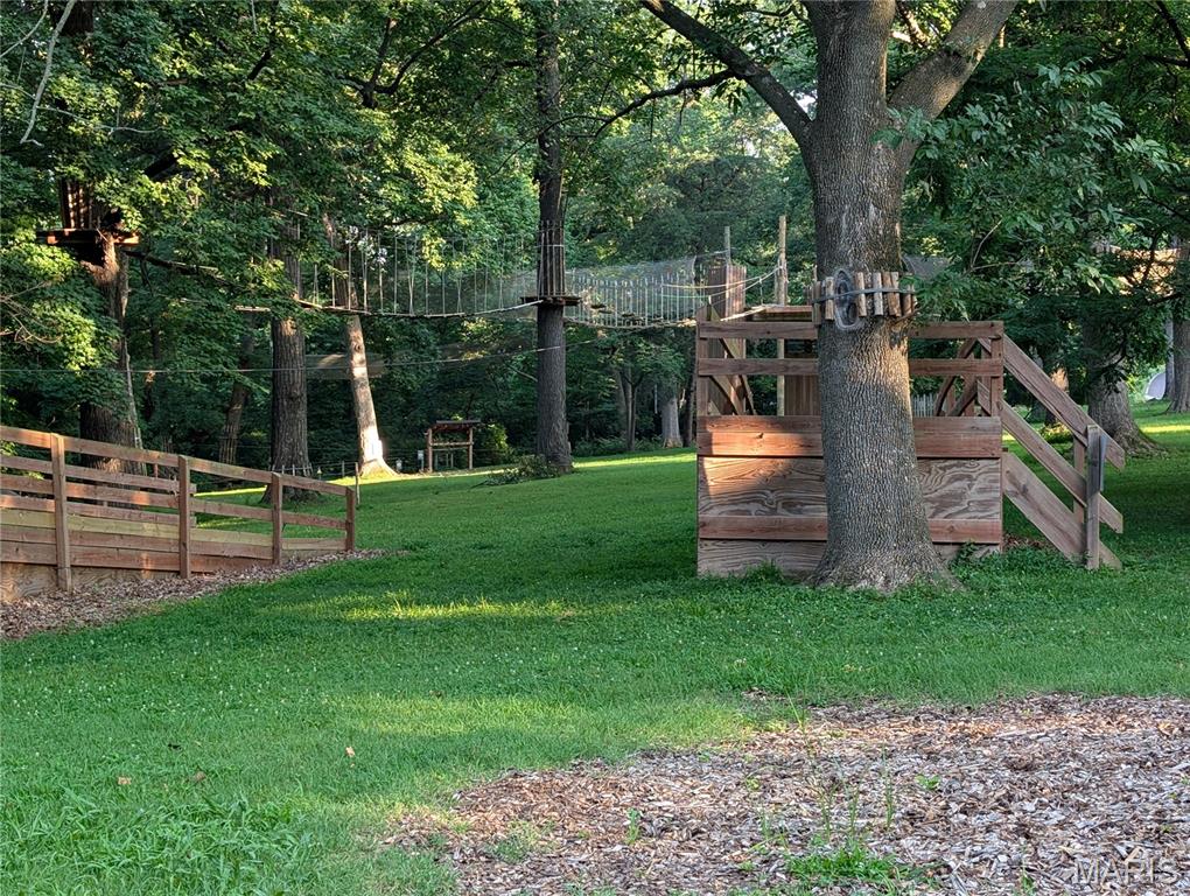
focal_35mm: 49
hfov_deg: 38.9
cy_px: 448
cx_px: 595
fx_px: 1687
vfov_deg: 29.7
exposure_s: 1/55.5
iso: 21
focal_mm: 6.9
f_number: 1.68
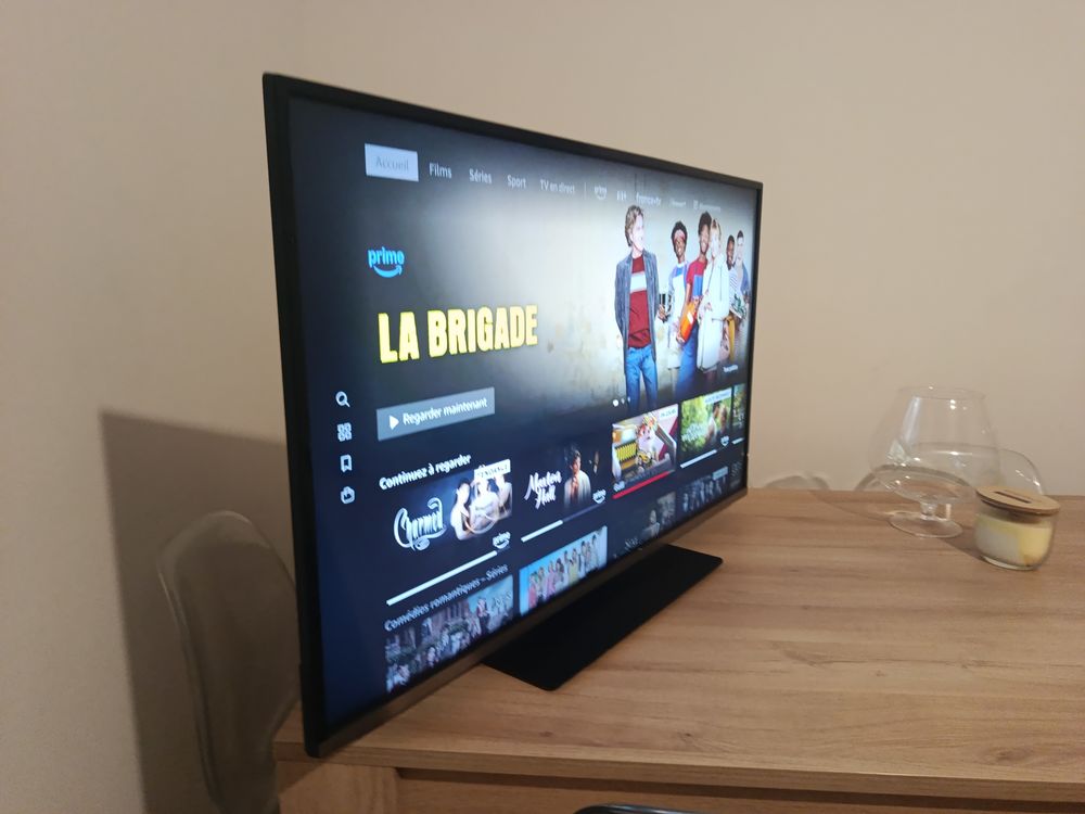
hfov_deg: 71.6
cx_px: 542
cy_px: 407
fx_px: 752
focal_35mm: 24
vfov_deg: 56.8
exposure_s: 1/25
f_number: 1.7
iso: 1170
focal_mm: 5.24
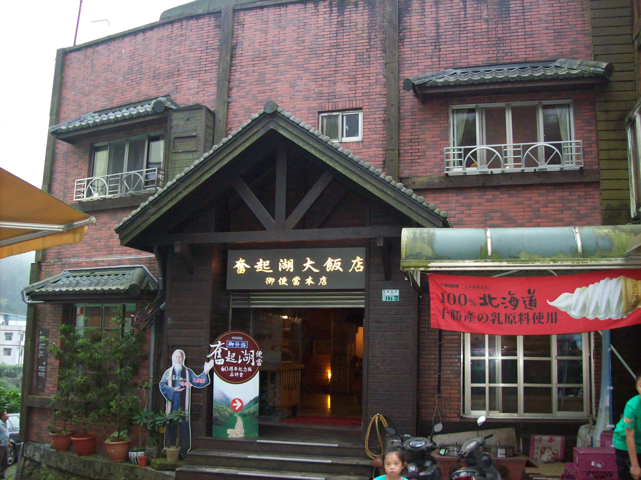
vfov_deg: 39.6
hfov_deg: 51.4
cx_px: 320
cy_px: 240
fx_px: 666
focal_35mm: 36
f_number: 2.7
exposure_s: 1/64
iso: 200
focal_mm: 6
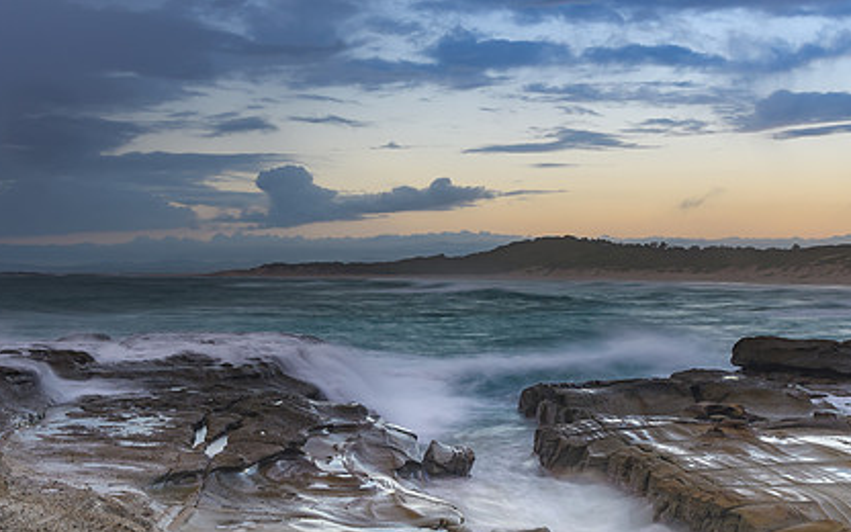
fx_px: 1345
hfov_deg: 35.1
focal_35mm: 58
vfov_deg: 22.4
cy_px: 277
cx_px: 400
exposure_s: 1/1.25
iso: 50
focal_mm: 24
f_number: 8
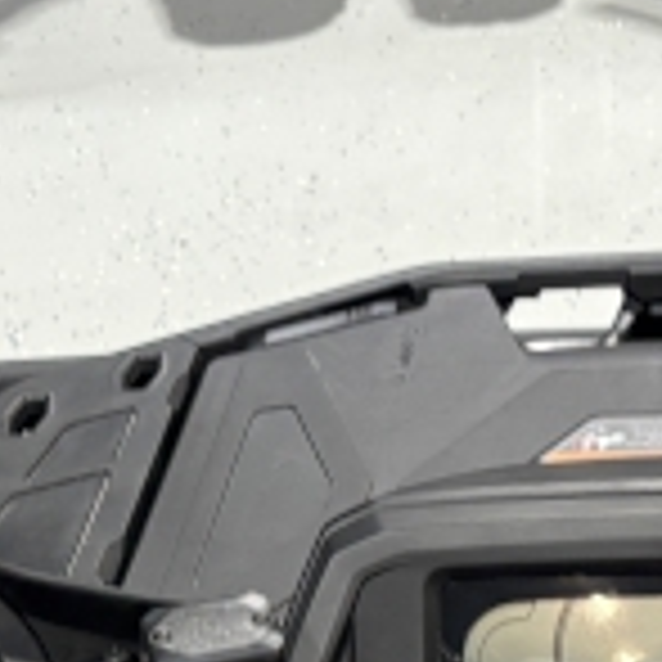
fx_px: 2705
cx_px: 320
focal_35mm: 125
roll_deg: +6.8
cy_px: 739
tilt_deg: -38.4
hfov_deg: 14.0
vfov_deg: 13.7
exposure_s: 1/60
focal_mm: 5.96
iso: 160
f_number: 1.6
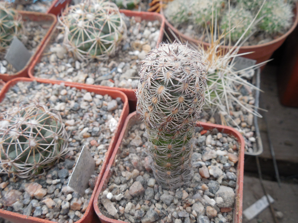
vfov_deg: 45.4
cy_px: 112
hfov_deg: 58.4
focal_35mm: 31
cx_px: 149
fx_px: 267
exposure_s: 1/30
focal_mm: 5.6
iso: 250
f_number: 3.6
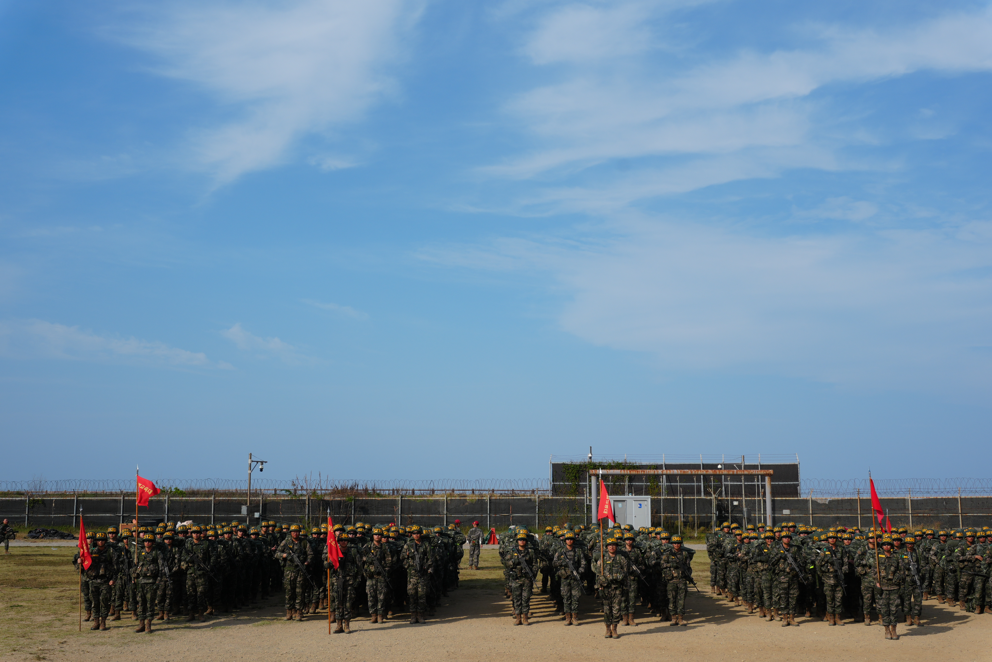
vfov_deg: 30.8
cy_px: 331
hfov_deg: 45.0
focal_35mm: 44
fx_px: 1199
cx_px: 496
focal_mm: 29
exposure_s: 1/250
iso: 100
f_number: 11
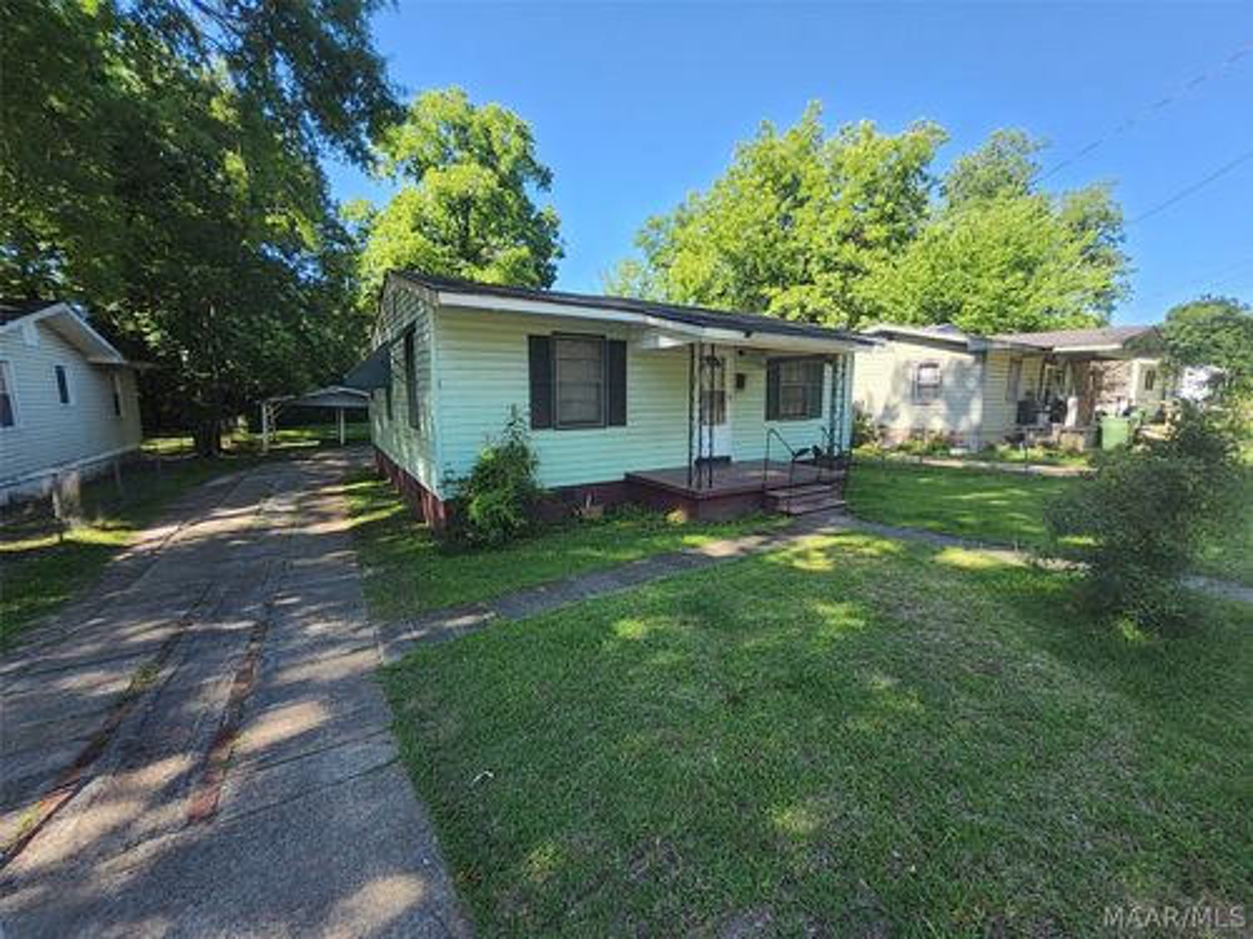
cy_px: 470
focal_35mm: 13
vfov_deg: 89.9
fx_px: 471
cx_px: 626
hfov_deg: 106.2
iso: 32
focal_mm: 1.13
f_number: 2.2
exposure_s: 1/239
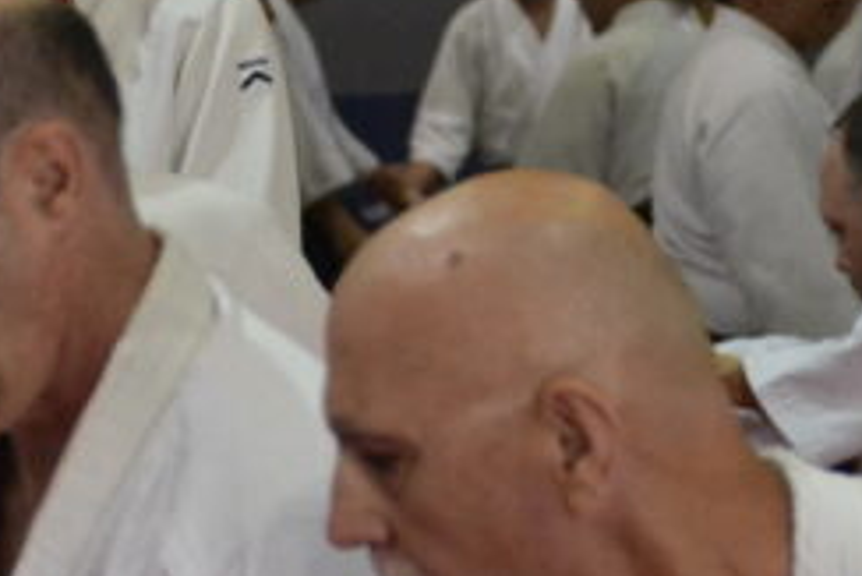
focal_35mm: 346
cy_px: 532
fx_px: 8292
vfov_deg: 4.0
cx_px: 399
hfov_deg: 6.0
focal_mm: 55
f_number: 4
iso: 2000
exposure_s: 1/500
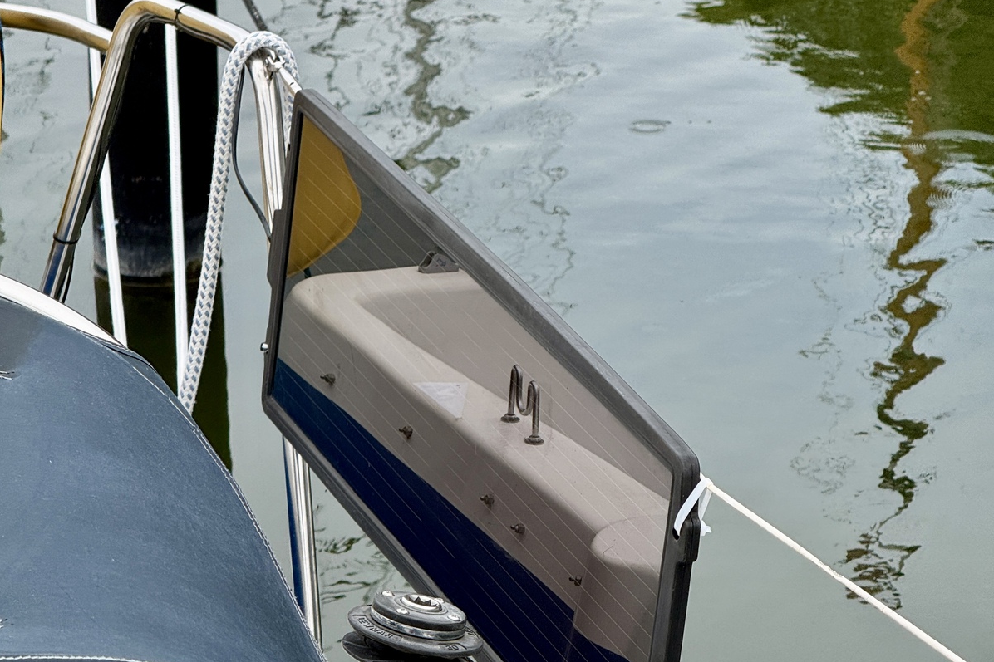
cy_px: 439
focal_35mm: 167
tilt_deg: -21.4
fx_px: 4610
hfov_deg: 12.3
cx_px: 497
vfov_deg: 8.2
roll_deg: +0.3
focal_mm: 15.66
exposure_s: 1/721
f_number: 2.8
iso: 50
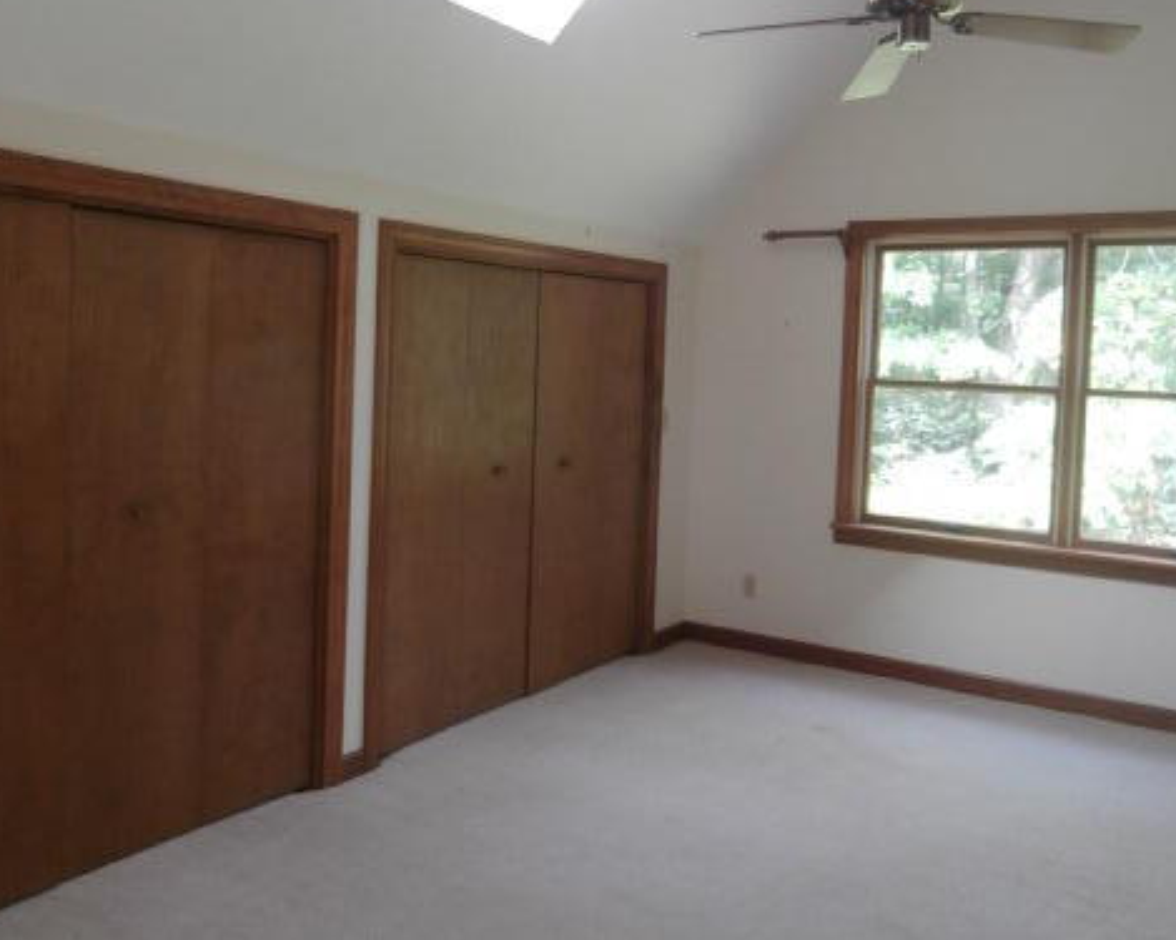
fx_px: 1114
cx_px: 584
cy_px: 406
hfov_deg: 55.7
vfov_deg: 45.7
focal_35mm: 32
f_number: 3
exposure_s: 1/30
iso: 160
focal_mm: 4.2
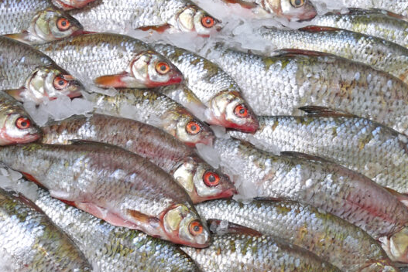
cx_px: 166
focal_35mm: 53
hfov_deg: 37.4
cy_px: 195
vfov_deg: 25.3
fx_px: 601
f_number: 2.8
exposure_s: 1/40
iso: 100
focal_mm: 7.4
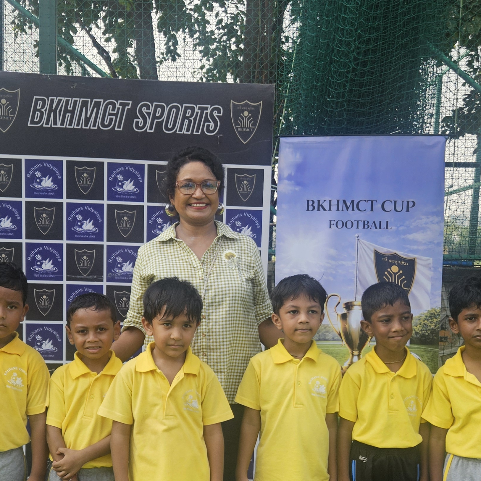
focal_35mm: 50
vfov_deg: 33.3
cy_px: 369
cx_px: 214
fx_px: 786
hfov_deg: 34.0
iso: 25
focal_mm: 5.4
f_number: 1.8
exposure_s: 1/476
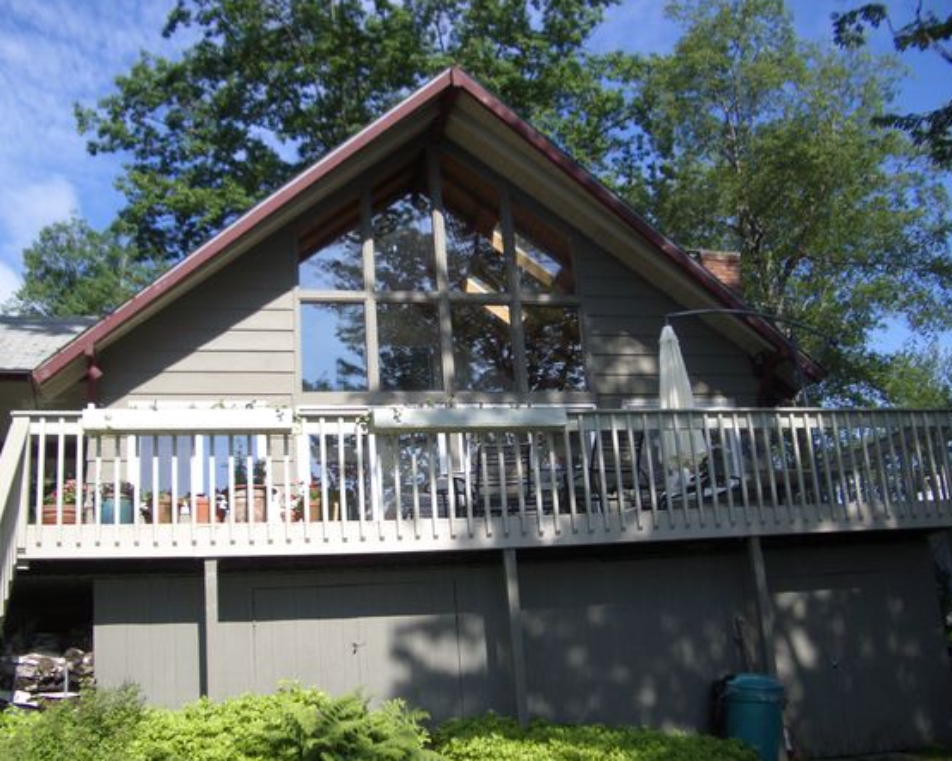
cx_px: 474
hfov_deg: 49.1
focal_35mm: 37
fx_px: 1042
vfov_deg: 40.1
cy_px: 383
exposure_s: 1/640
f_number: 2.6
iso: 50
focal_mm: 5.8
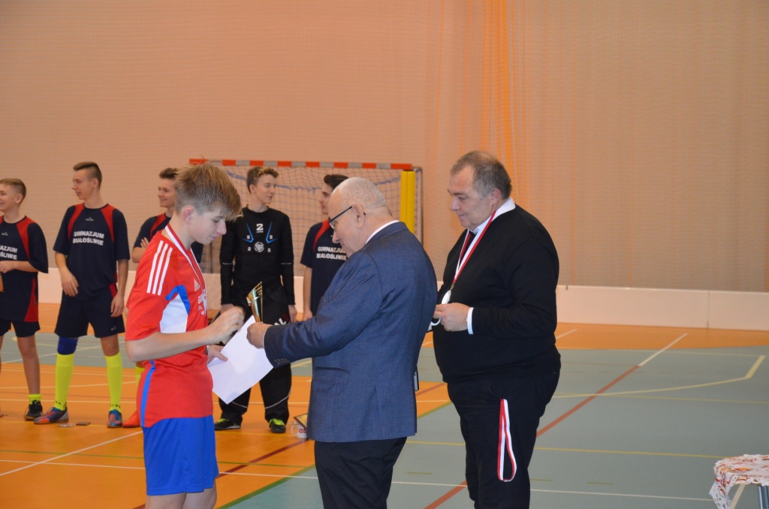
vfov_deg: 13.8
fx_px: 2110
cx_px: 384
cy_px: 254
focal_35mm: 99
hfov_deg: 20.7
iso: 1600
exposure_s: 1/60
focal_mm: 66
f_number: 5.3
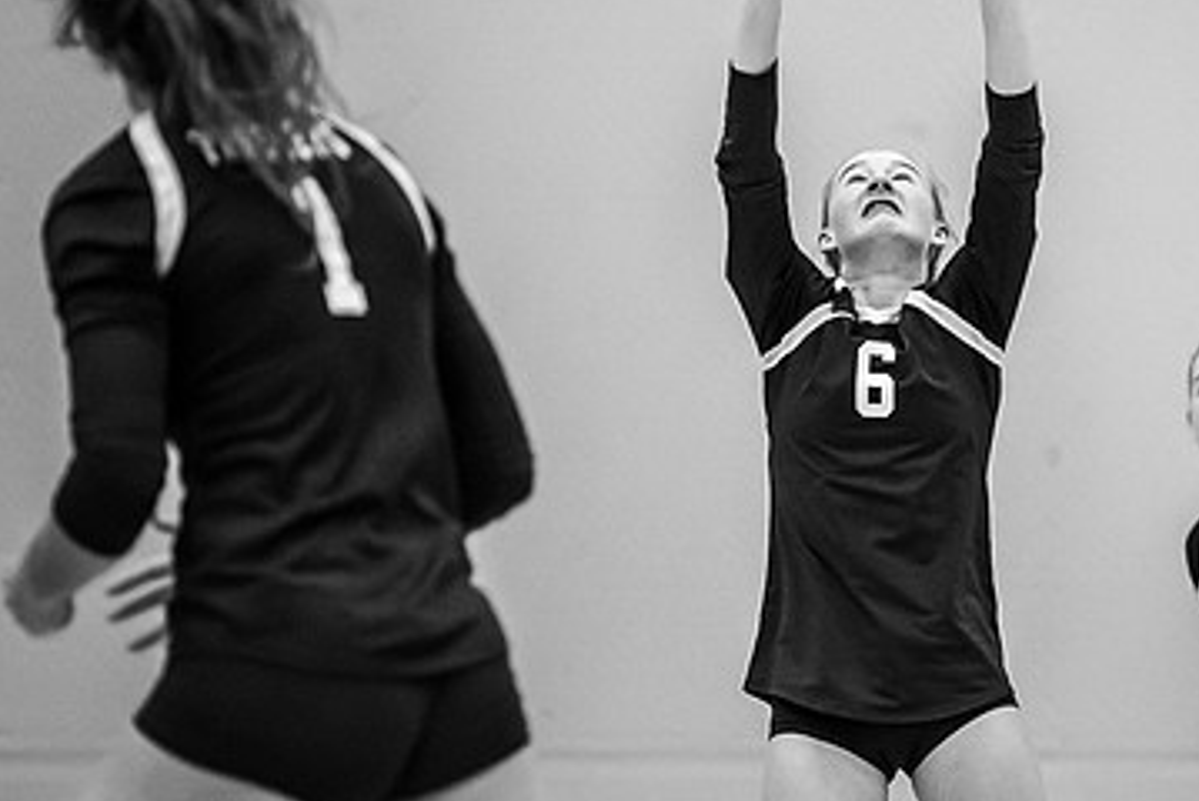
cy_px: 408
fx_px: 11733
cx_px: 931
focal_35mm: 352
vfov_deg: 3.9
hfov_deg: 5.8
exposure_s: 1/800
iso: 8000
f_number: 2.8
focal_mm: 135
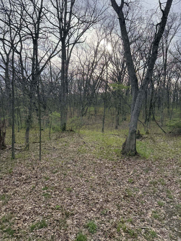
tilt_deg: -7.8
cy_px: 120
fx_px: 167
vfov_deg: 71.6
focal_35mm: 24
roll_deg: -4.8
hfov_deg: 56.8
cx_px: 90
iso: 100
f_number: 1.78
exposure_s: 1/1314
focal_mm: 6.76
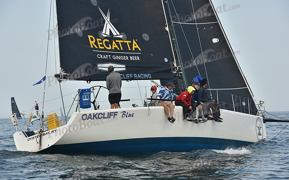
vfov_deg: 11.0
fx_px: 937
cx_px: 144
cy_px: 92
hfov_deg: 17.5
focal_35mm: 119
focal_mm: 116
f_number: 7.1
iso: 250
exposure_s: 1/640
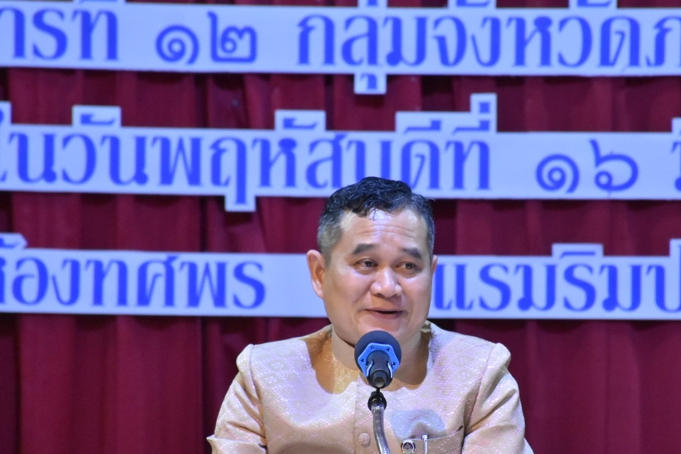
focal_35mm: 299
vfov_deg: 4.6
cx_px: 388
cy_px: 300
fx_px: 5656
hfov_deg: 6.9
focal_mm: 140
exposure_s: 1/30
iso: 3200
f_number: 5.6
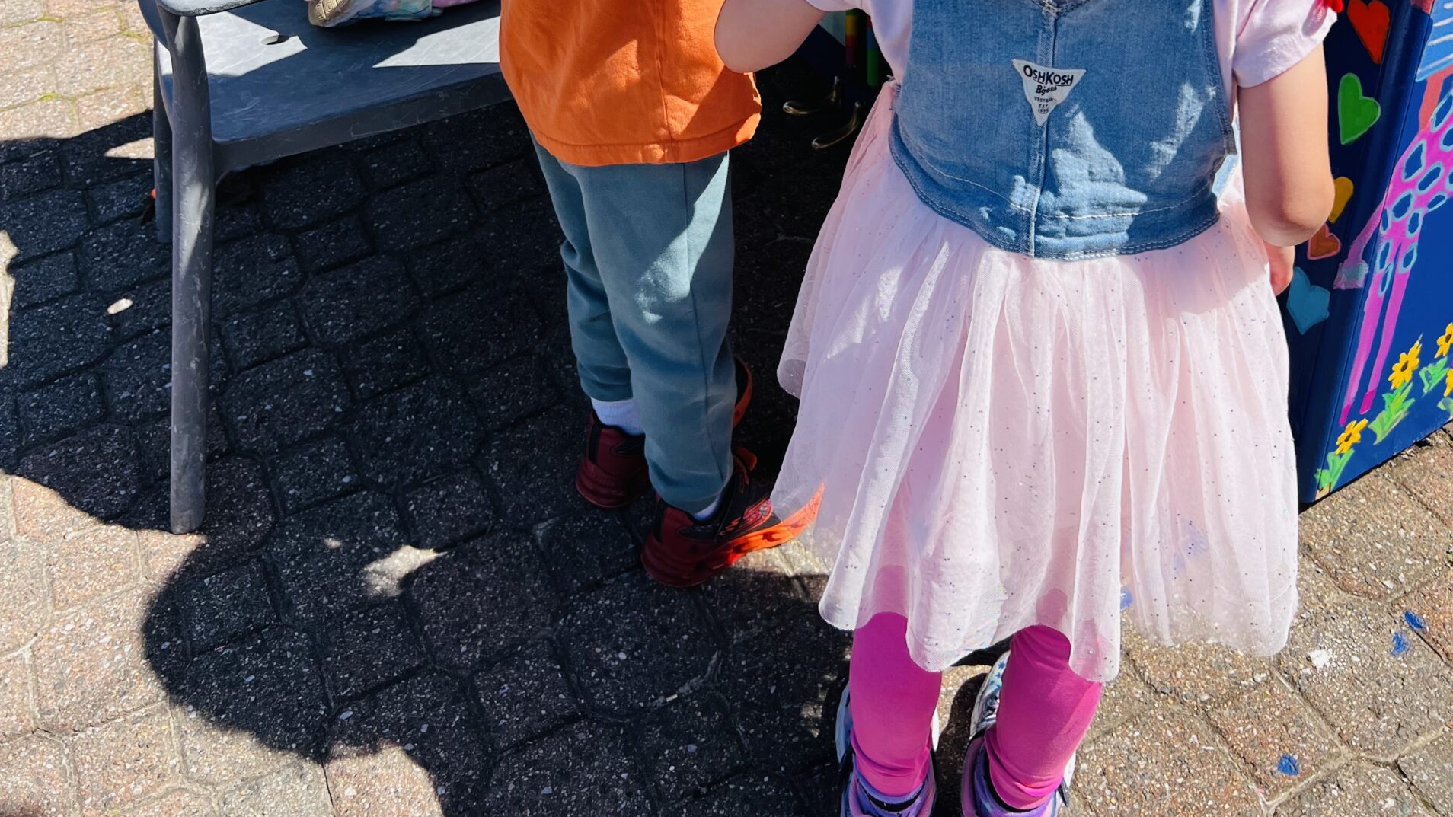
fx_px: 1464
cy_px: -71
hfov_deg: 52.8
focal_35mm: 38
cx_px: 725
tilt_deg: -29.9
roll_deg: +2.3
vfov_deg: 28.5
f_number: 1.5
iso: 50
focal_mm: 5.7
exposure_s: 1/1972
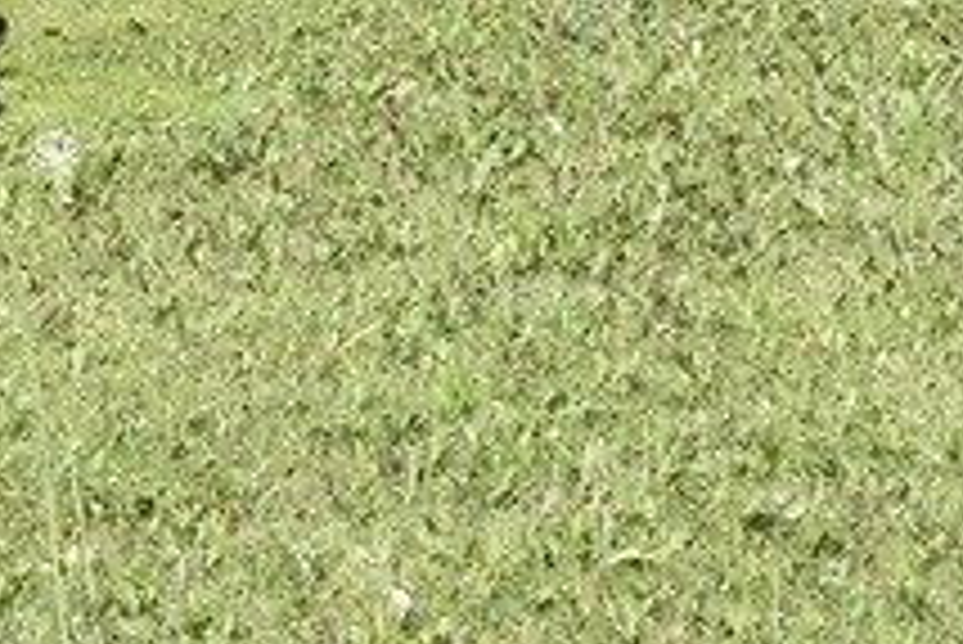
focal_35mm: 234
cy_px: -928
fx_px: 6264
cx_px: -466
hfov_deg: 8.6
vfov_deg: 5.7
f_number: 13
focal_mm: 30
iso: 640
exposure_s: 1/640
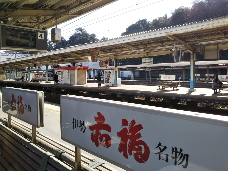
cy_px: 86
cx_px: 114
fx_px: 198
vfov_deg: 46.8
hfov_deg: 60.0
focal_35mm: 30
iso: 20
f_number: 2.2
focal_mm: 4
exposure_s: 1/468
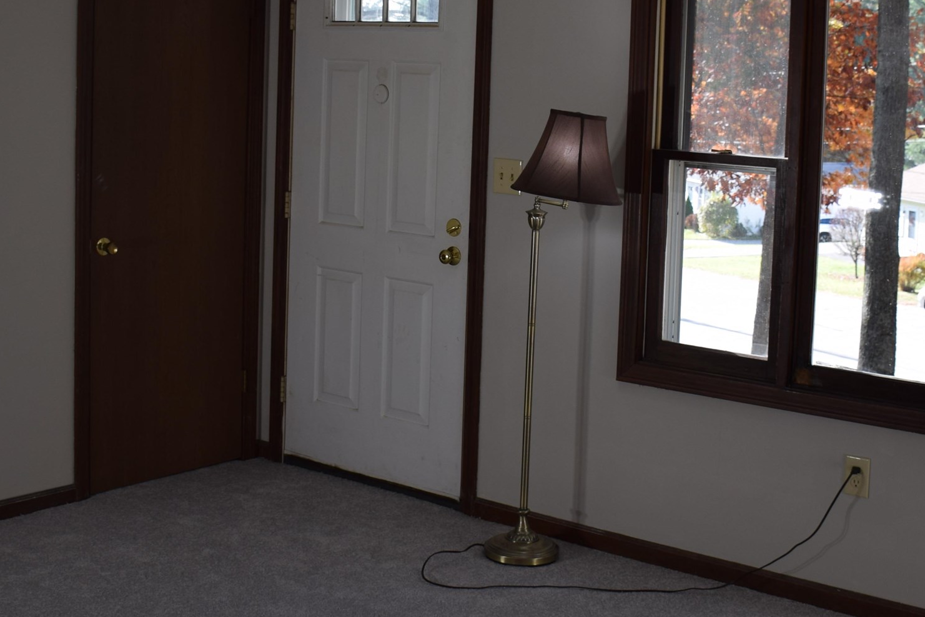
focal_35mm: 56
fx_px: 1439
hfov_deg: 35.6
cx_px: 488
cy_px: 136
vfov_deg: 23.9
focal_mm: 18
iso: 100
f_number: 4.5
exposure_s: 1/80
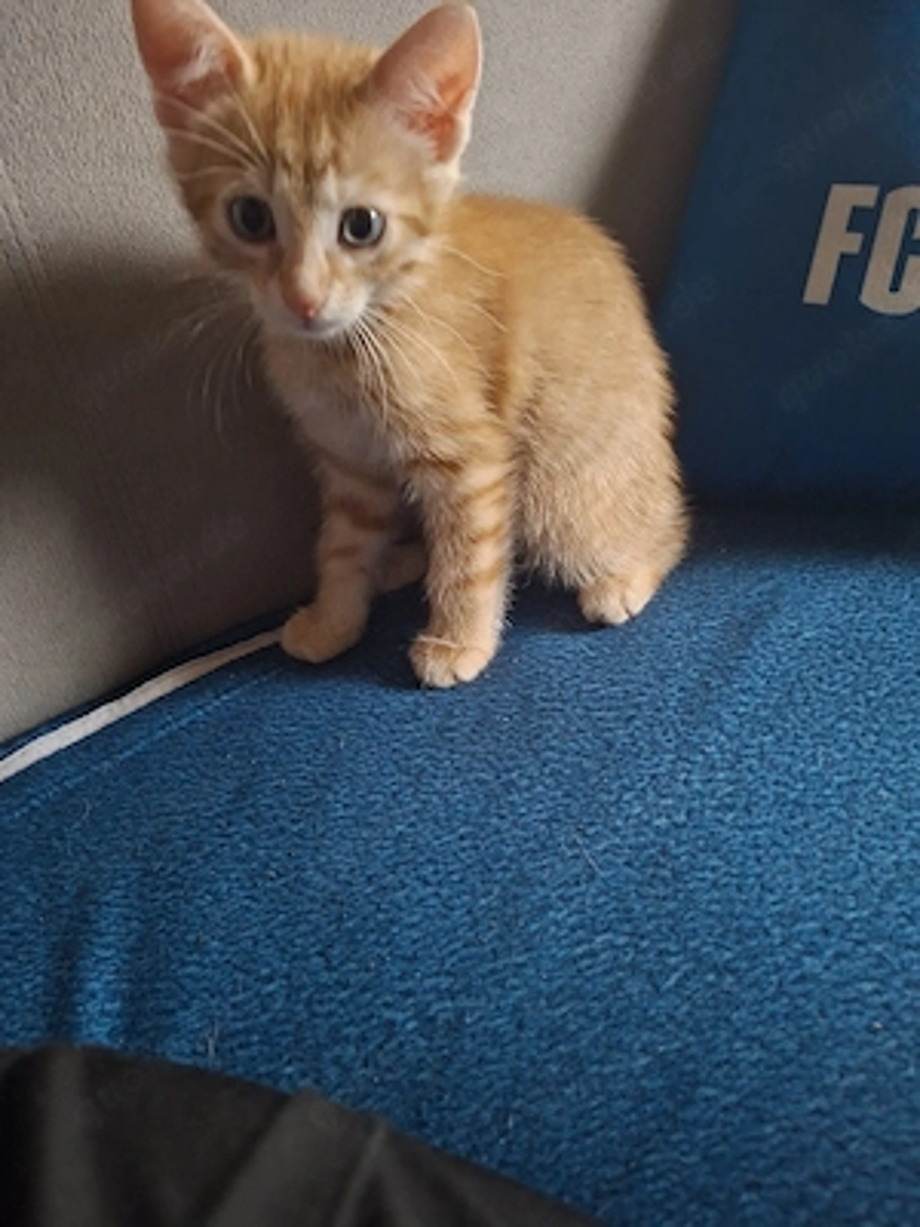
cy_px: 614
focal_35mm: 23
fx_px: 815
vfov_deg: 73.9
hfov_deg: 58.9
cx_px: 460
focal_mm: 5.54
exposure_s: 1/20
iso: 1000
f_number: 1.8
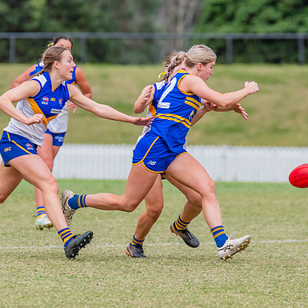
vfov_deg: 2.7
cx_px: 179
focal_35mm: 656
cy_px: 165
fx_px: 6604
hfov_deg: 2.7
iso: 800
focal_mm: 420
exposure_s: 1/1250
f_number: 8
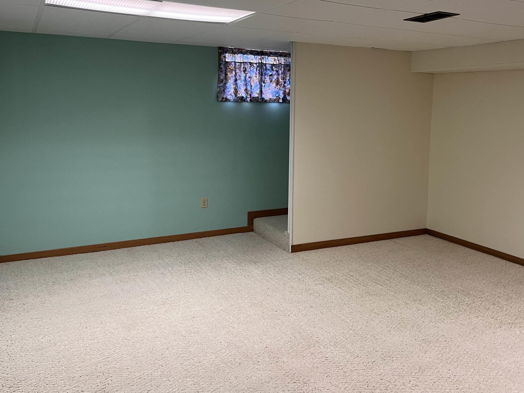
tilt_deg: -7.3
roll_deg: -1.6
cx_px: 310
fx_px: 500
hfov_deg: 55.0
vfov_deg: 42.9
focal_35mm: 33
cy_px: 172
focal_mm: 5.1
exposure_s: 1/60
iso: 100
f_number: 1.6
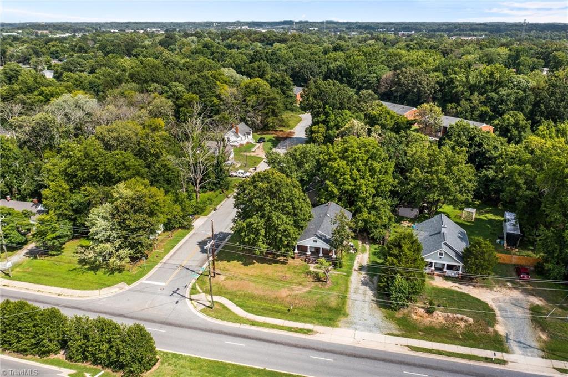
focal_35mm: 28
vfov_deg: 46.3
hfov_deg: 65.5
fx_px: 441
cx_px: 284
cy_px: 188
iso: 100
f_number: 5.6
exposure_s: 1/320
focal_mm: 10.26
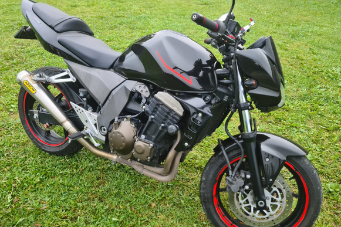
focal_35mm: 29
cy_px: 120
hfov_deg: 63.7
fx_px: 275
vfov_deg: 44.9
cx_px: 166
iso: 50
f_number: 2
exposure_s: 1/100
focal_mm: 5.9
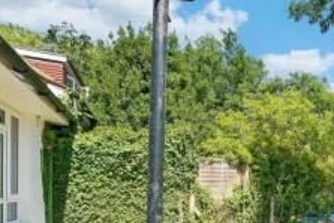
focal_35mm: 32
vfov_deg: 39.1
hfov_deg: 48.8
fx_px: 297
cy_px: 188
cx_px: 330
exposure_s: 1/160
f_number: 8
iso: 160
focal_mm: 10
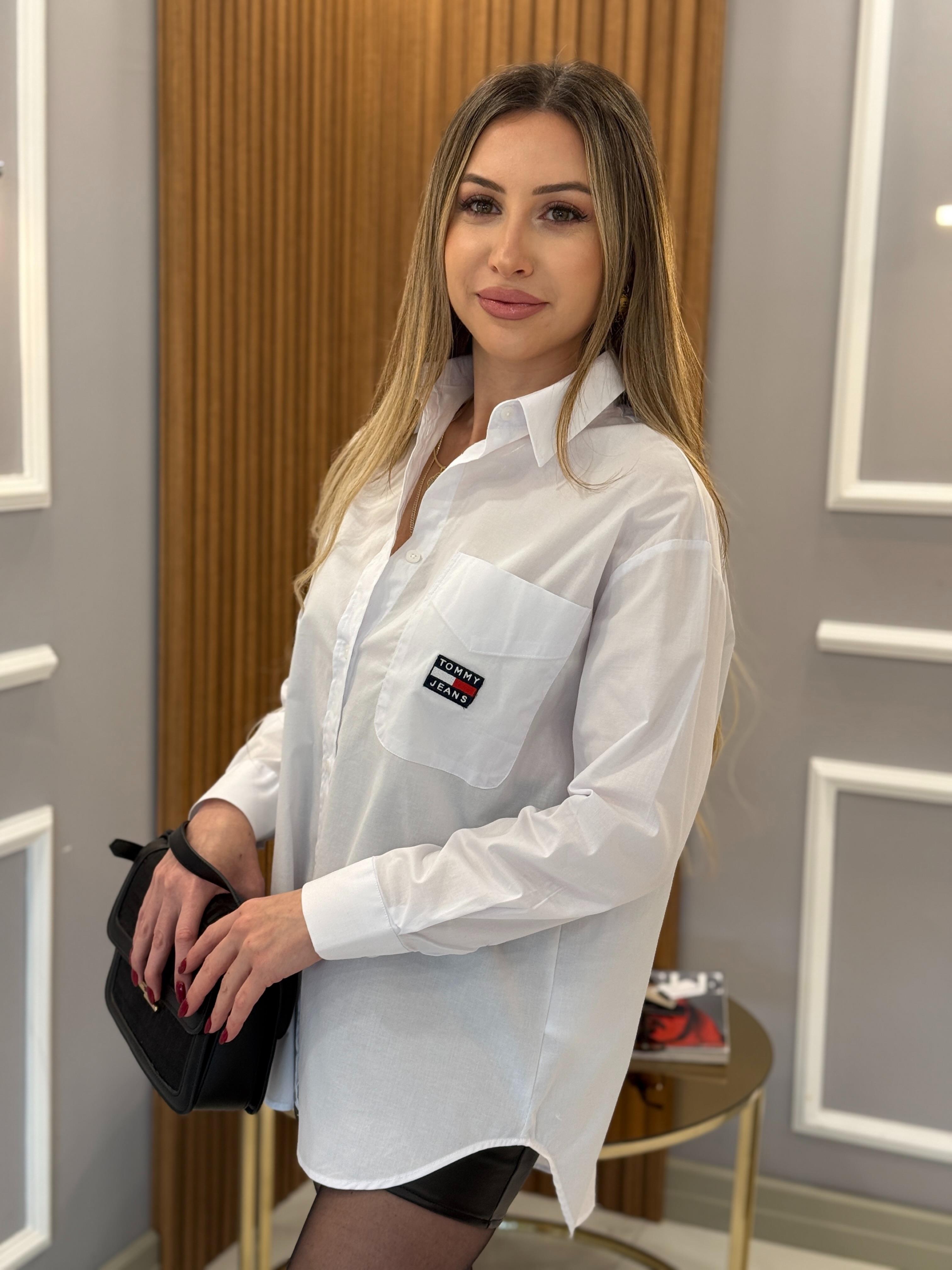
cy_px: 635
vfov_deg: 39.7
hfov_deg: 30.3
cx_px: 476
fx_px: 1760
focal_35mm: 48
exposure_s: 1/113
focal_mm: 6.76
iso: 100
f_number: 1.78
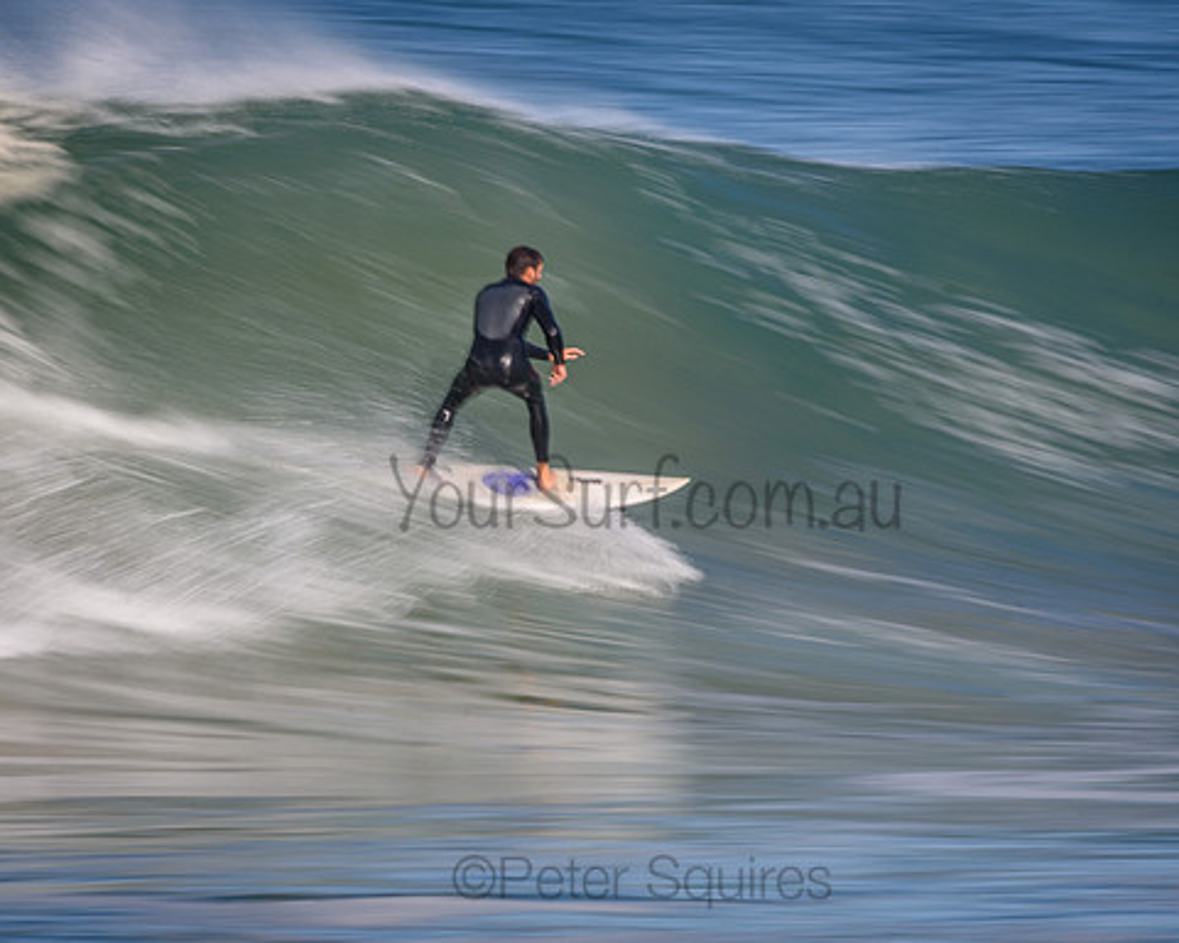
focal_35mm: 849
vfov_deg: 1.8
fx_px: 29631
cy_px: 472
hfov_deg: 2.3
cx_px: 642
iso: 100
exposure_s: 1/20
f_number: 18
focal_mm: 500
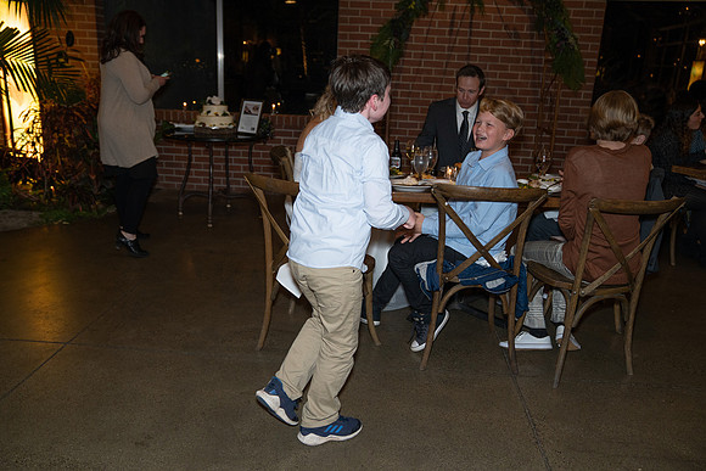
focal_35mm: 29
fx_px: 569
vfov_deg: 45.0
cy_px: 236
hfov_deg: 63.6
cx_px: 353
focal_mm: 29
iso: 1250
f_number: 2.8
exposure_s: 1/125
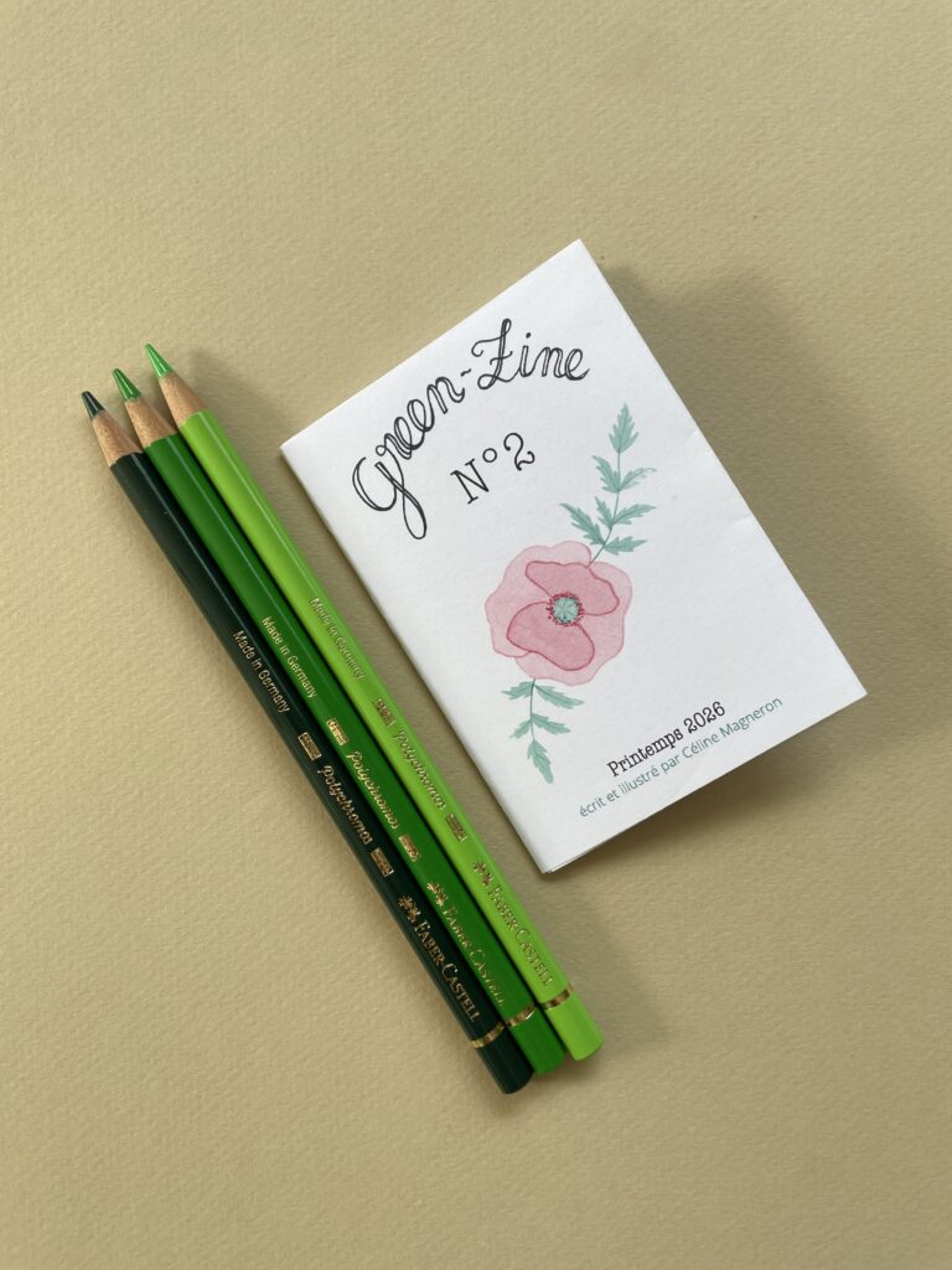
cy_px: 635
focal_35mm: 26
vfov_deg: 67.3
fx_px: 953
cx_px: 476
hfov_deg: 53.1
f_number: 1.6
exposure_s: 1/128
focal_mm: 4.2
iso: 32
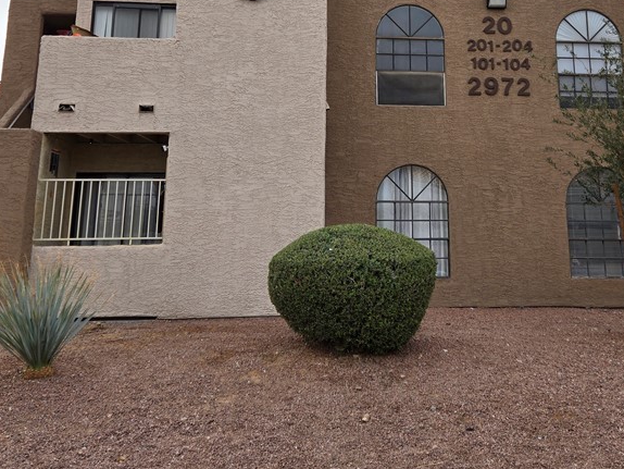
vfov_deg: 33.7
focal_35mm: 41
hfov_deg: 45.5
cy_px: 71
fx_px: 739
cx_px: 378
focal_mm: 5.4
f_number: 1.8
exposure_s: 1/2600
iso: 25
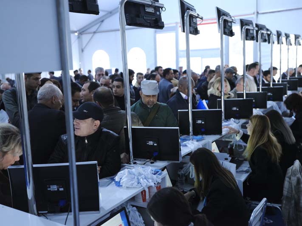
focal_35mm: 37
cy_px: 113
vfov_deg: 38.7
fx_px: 323
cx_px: 151
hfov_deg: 50.1
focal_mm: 46.5
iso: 10000
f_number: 4
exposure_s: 1/125
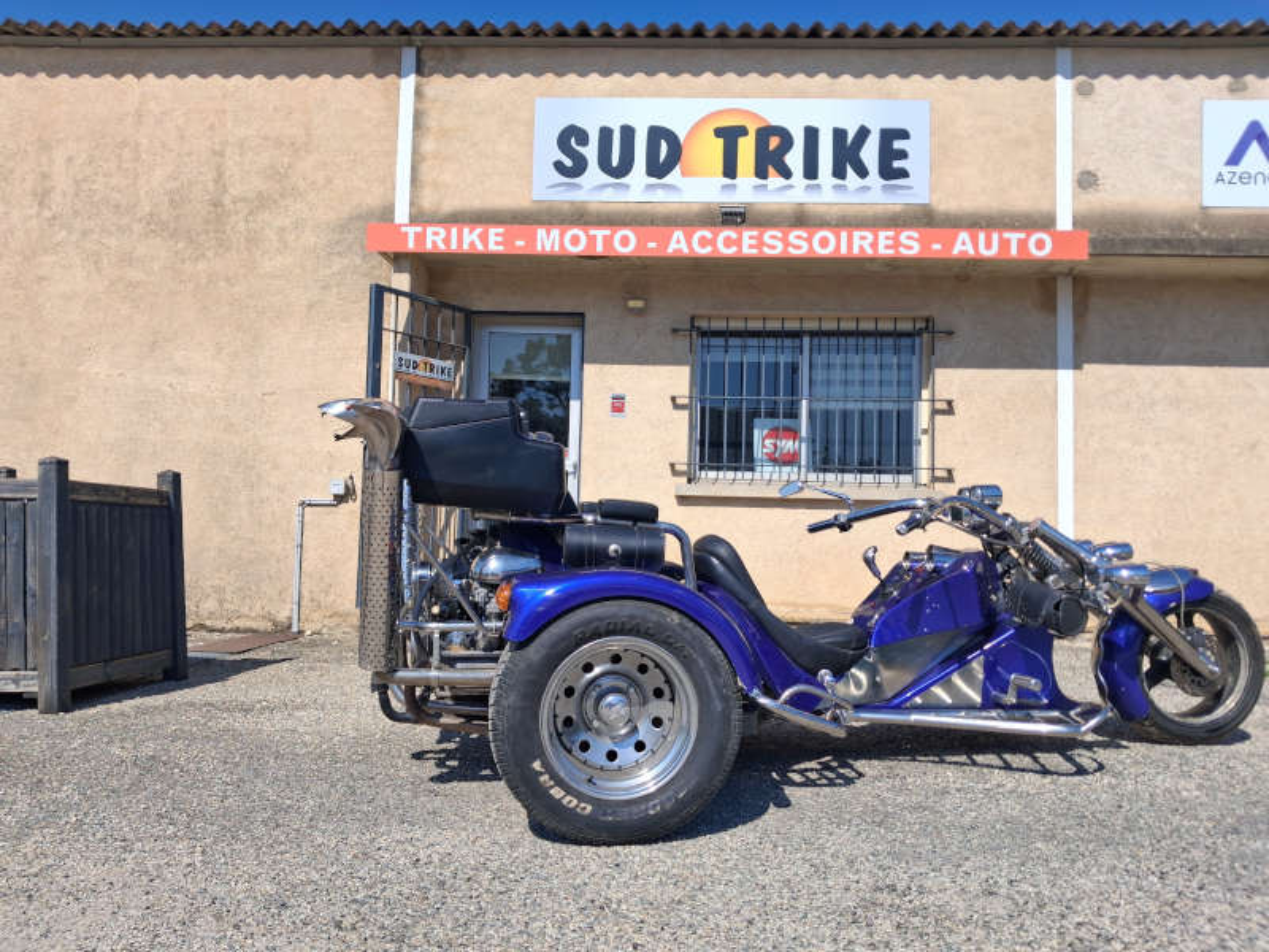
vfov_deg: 51.4
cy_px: 476
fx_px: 990
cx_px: 634
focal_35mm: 27
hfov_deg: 65.3
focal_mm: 4
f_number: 1.8
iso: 25
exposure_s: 1/841
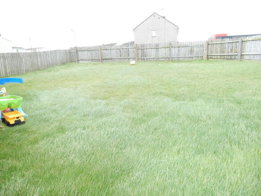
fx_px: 188
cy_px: 98
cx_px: 130
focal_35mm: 25
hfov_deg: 69.4
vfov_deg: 54.9
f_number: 3.7
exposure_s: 1/40
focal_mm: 4.5
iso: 180
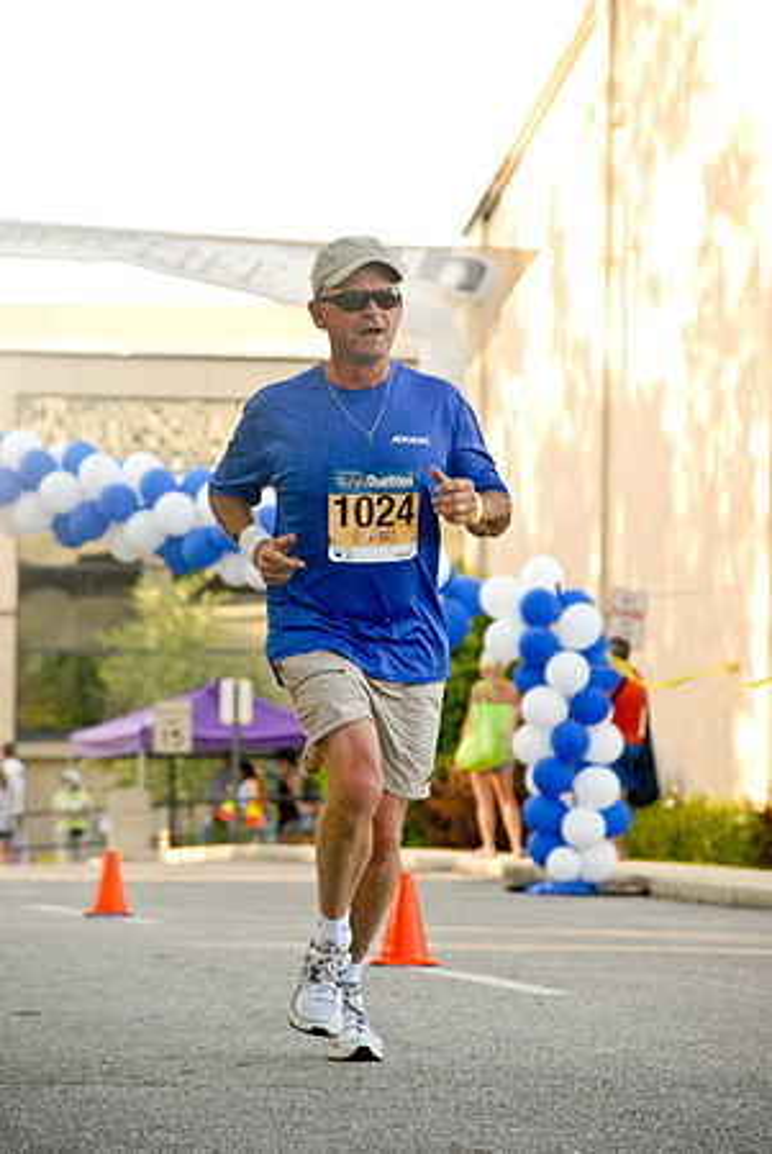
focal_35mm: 188
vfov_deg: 11.0
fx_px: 6017
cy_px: 577
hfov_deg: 7.3
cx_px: 386
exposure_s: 1/320
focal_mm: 125
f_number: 5.6
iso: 800
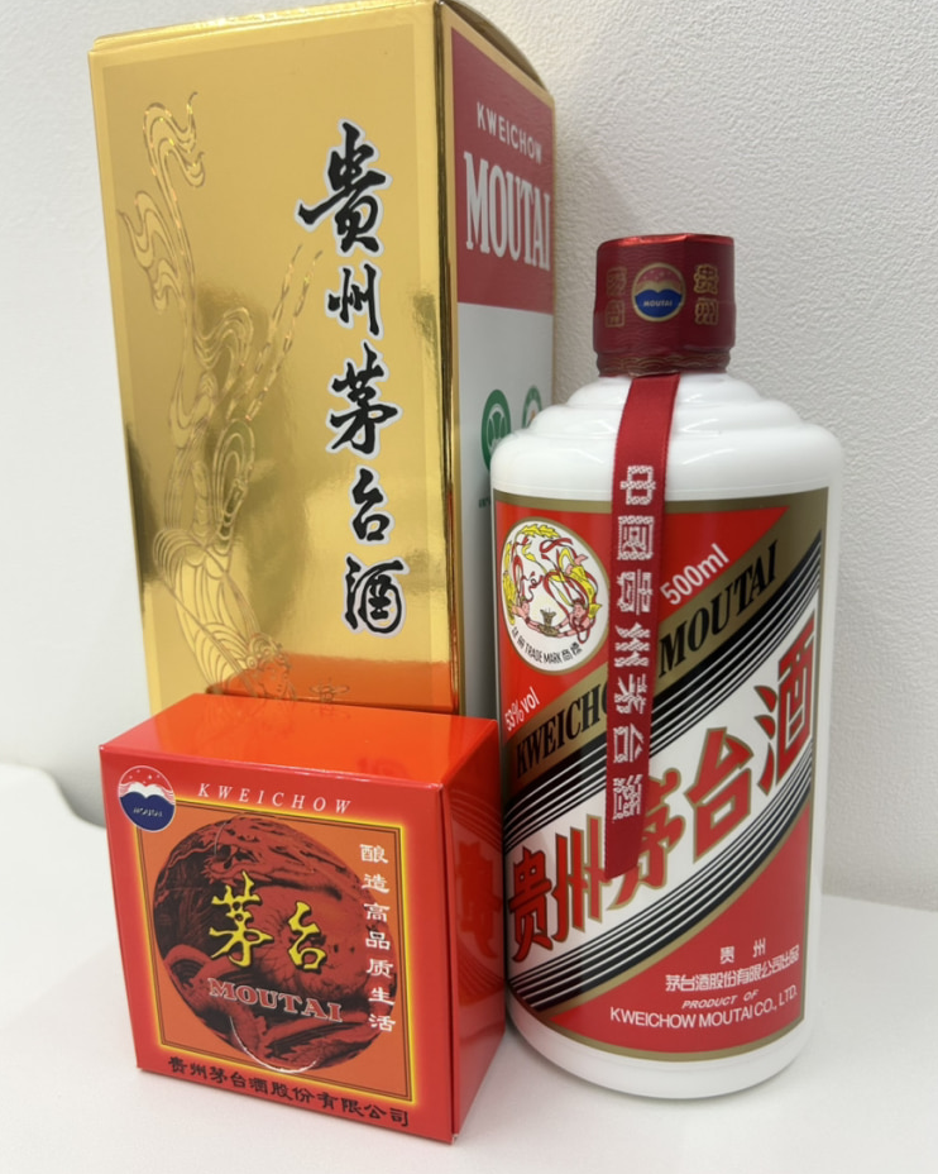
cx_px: 466
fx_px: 972
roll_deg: +0.5
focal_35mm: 28
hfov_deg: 51.5
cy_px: 581
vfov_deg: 62.2
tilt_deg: -12.7
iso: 64
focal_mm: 5.7
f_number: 1.5
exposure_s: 1/100
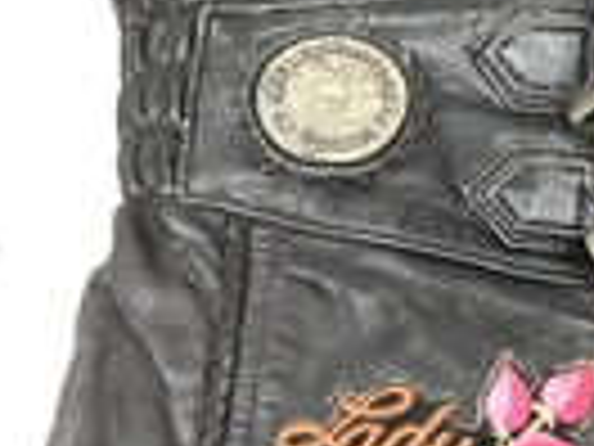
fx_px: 1613
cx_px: 765
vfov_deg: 15.7
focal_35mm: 94
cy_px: 135
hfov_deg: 19.3
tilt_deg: -68.8
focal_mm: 3.3
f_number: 2.4
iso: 200
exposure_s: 1/60
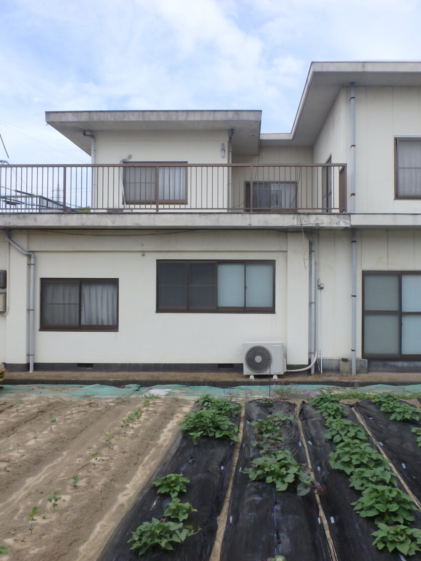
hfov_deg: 45.4
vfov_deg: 58.3
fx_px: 503
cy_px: 283
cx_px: 237
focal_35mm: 31
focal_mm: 4
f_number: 6.3
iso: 125
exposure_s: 1/400
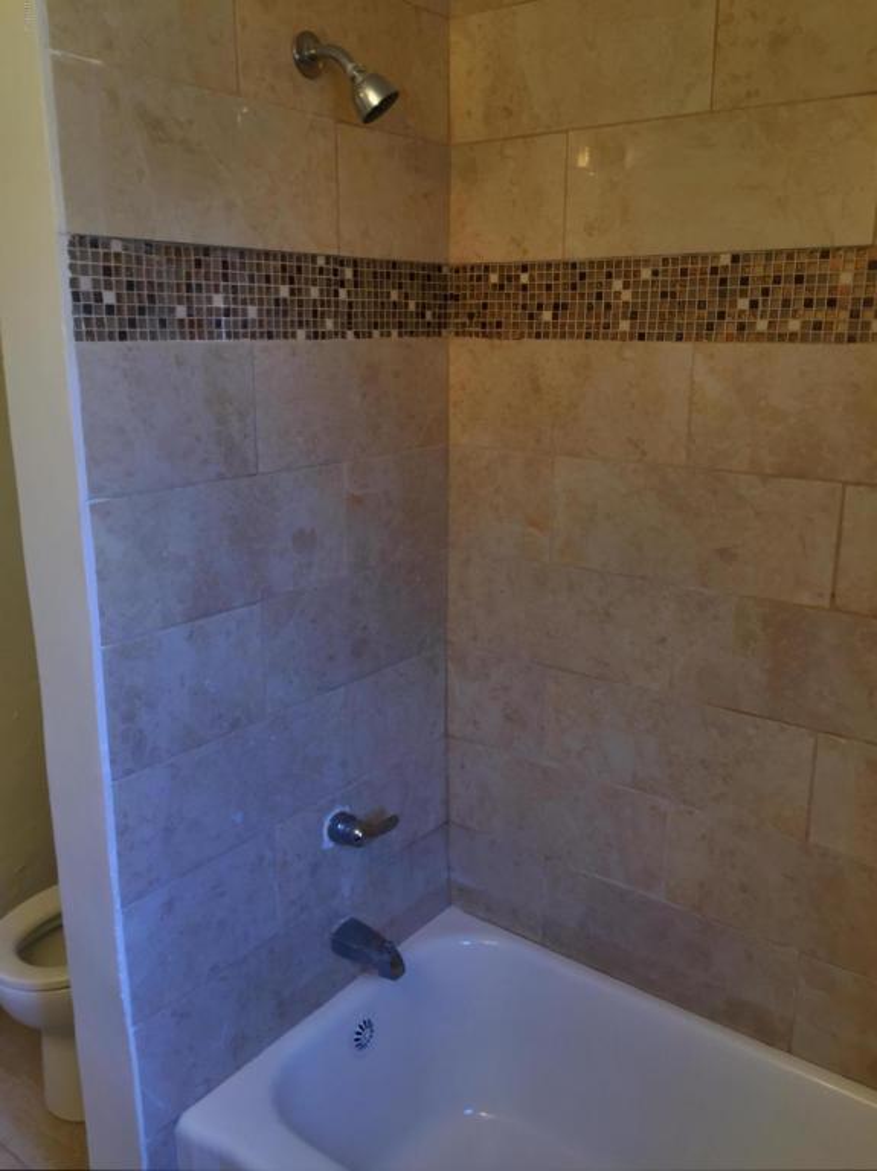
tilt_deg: -11.5
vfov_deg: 61.7
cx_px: 438
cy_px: 586
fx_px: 981
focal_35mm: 29
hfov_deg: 48.2
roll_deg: +0.2
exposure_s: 1/60
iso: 32
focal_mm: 4.15
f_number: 2.2
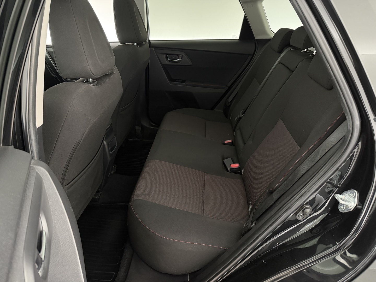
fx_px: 261
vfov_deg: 56.8
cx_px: 188
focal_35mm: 24
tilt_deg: -27.7
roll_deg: -1.9
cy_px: 141
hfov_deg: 71.6
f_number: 1.78
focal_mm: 6.76
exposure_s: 1/25
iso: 800
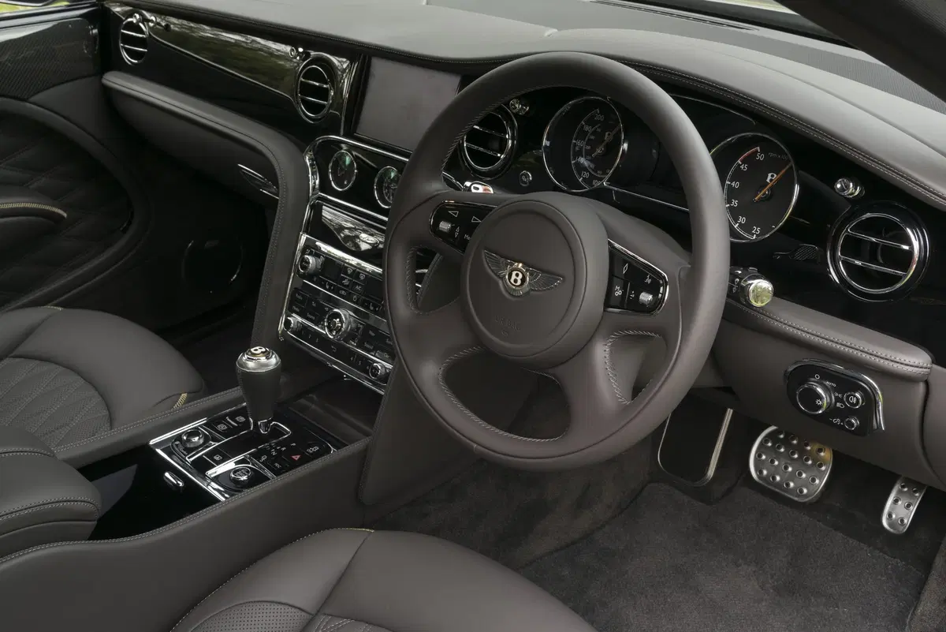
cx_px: 473
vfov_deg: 35.1
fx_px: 999
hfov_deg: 50.7
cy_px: 316
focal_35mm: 38
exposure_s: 1/1.25
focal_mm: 38
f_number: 11
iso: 125
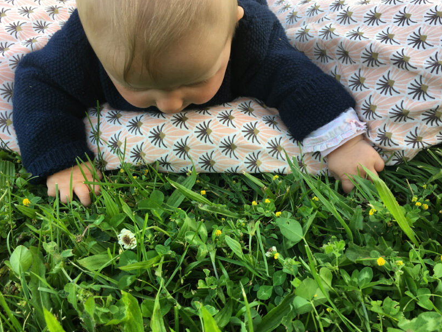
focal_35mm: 30
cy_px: 165
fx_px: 383
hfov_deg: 60.0
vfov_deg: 46.8
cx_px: 222
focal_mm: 4.15
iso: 25
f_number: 2.2
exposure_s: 1/124
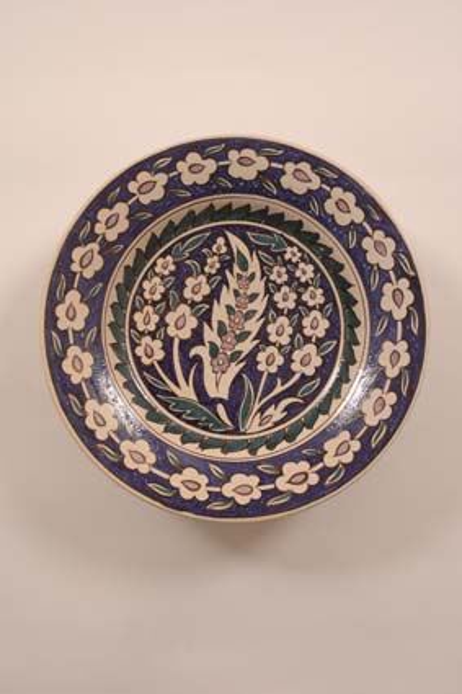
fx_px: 896
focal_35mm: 46
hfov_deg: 28.9
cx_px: 231
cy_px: 347
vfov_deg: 42.3
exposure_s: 1/5
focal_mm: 31
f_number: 5.6
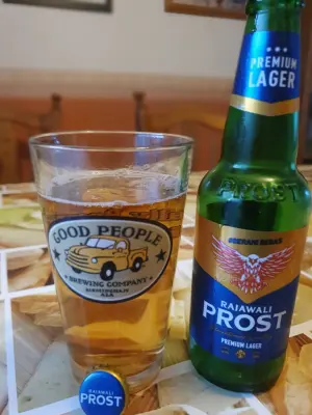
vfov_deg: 67.3
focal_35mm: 26
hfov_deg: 53.1
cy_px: 208
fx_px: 312
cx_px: 156
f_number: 1.5
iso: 400
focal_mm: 4.32
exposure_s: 1/33
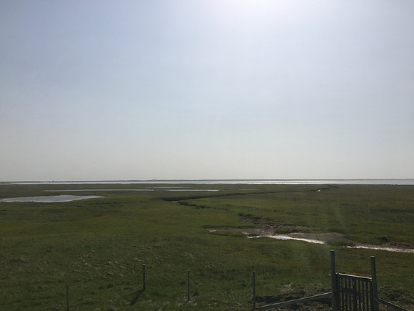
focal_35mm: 29
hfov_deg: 61.7
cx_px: 207
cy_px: 156
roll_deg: -1.4
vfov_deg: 48.2
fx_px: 347
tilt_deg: +4.1
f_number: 2.2
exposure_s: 1/4808
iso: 25
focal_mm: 4.15
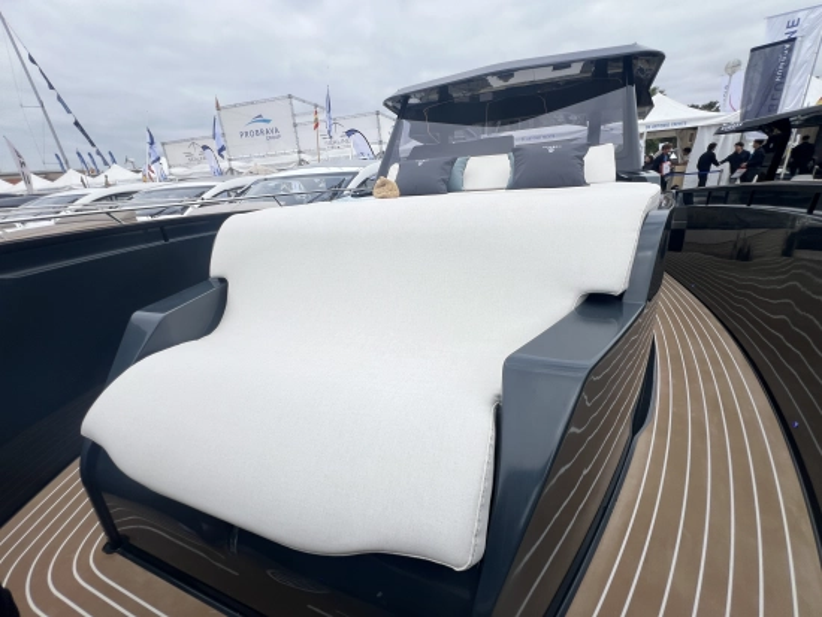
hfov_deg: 106.2
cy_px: 308
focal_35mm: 13
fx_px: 309
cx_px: 411
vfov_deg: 90.0
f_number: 1.8
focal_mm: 1.57
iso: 32
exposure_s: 1/986
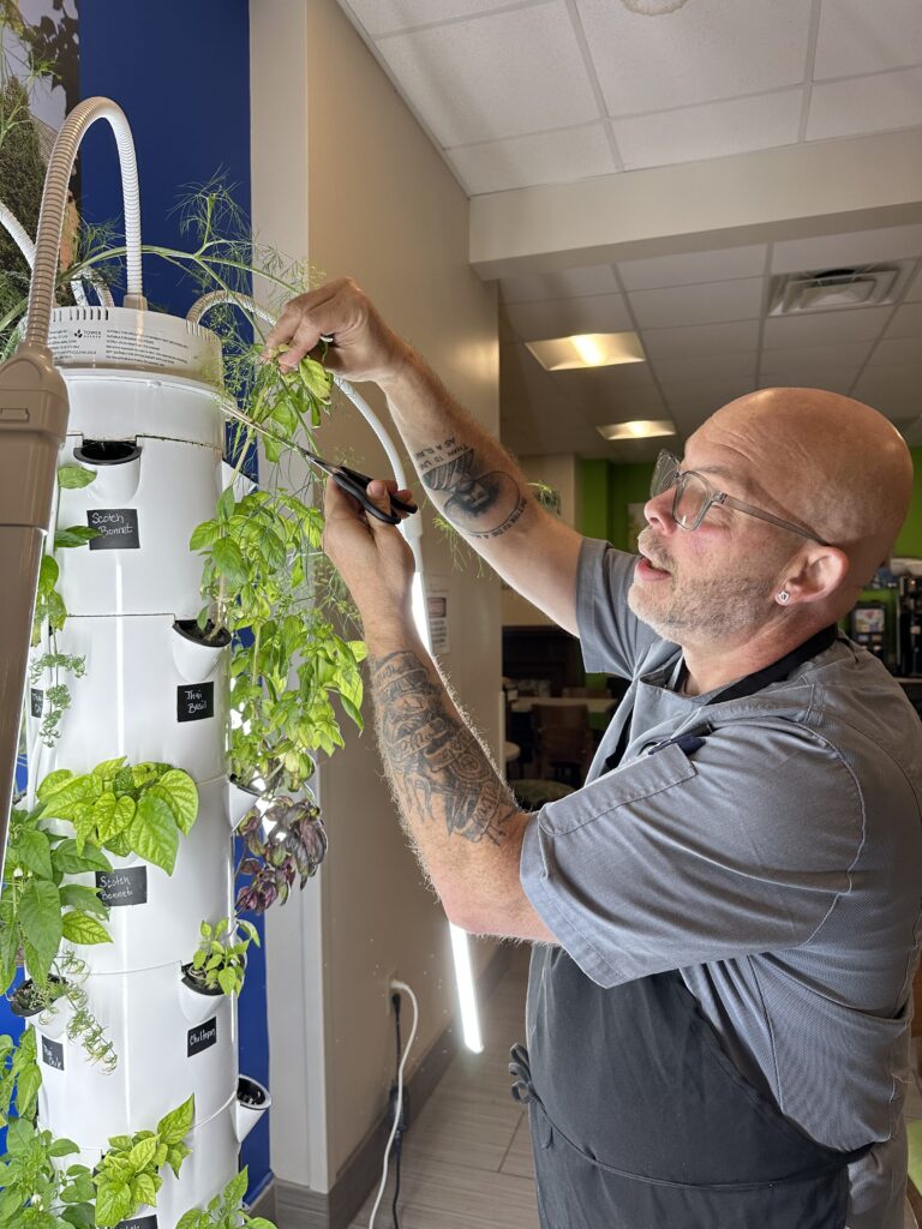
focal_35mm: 24
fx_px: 852
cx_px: 461
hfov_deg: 56.8
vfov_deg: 71.6
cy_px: 614
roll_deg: -0.7
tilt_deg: +0.2
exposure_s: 1/170
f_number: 1.78
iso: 100
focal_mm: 6.86
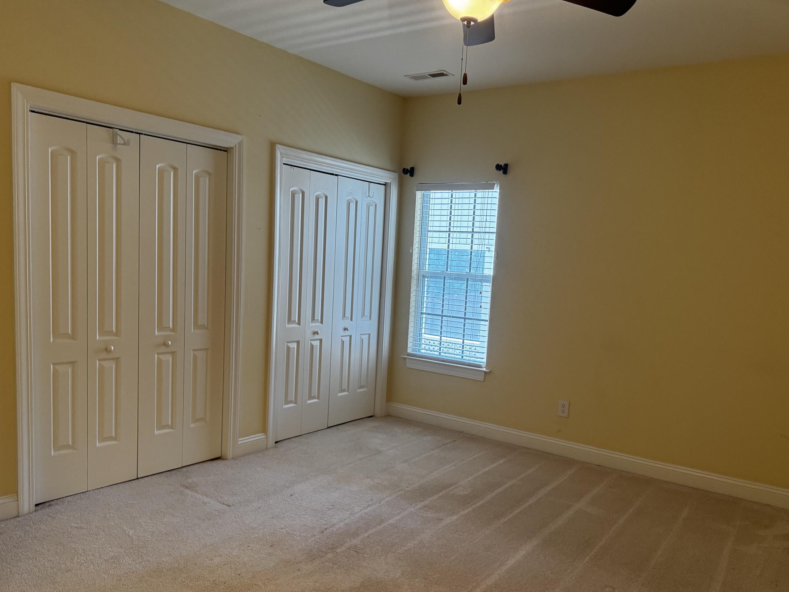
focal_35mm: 28
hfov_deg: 63.4
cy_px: 330
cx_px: 410
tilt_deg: -7.4
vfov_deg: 49.7
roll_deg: -3.7
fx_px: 638
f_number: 1.78
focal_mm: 6.76
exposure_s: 1/60
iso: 250
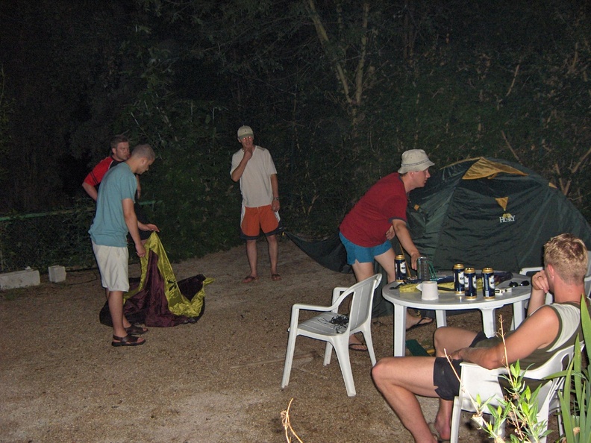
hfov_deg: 47.9
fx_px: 666
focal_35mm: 39
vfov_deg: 36.8
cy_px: 222
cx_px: 296
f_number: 2.8
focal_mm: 8
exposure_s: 1/60
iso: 170
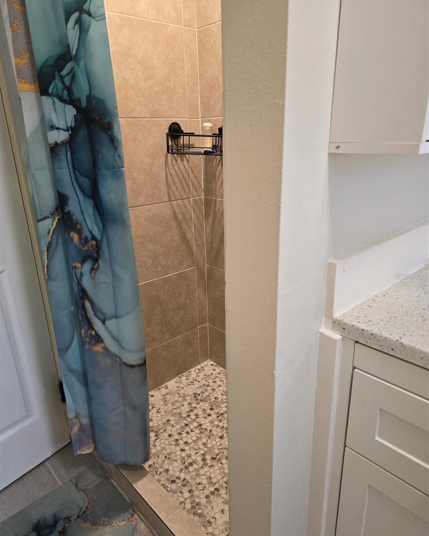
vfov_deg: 70.3
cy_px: 276
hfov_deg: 58.8
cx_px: 214
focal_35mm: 24
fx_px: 381
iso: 500
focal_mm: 6.3
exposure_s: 1/120
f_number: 1.7
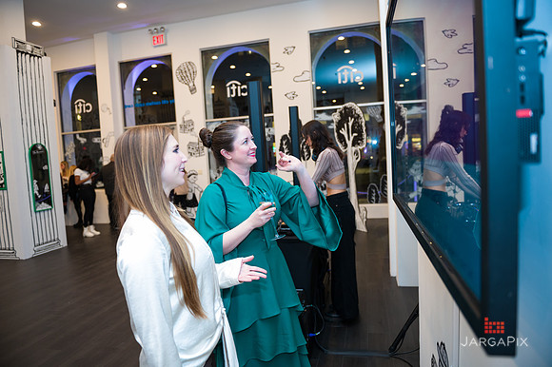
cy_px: 184
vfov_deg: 53.1
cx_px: 276
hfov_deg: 73.8
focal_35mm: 24
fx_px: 368
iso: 1600
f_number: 3.2
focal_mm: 24
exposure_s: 1/200
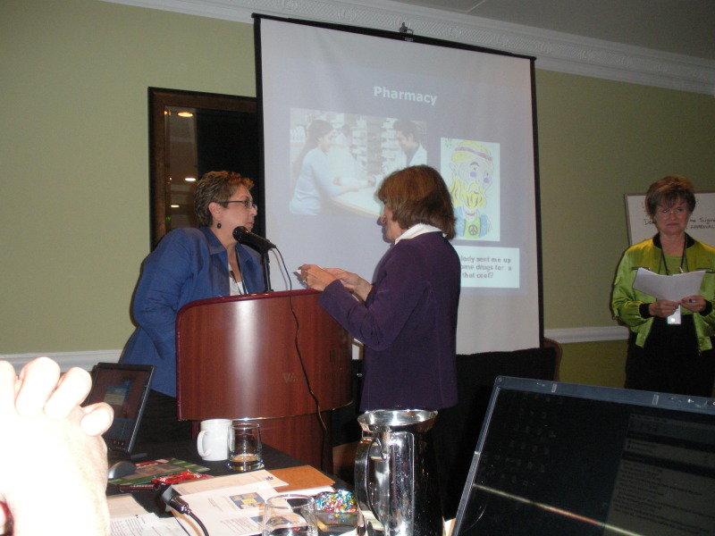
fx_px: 744
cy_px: 268
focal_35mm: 36
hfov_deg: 51.4
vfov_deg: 39.7
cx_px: 358
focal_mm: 6.3
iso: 310
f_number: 3.5
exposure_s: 1/60
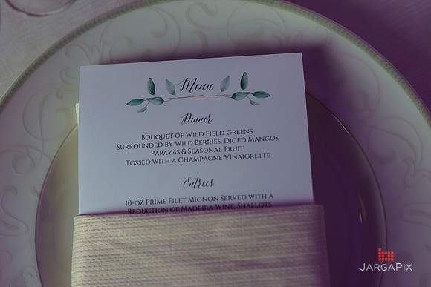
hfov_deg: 38.2
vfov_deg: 26.0
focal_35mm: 52
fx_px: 623
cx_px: 216
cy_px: 144
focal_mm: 35
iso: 250
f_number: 2
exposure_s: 1/80
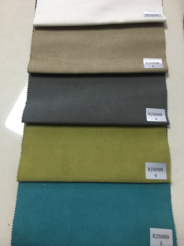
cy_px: 123
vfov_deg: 61.7
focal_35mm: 29
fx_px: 206
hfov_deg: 48.2
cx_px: 92
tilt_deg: -77.5
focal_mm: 4.15
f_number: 2.2
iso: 200
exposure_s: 1/33
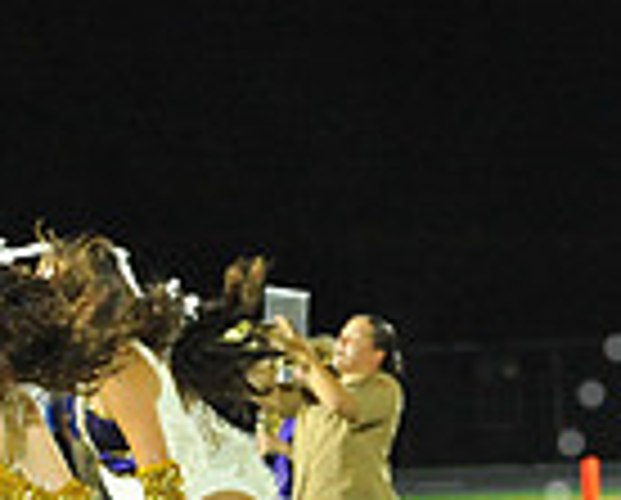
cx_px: 968
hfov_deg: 4.9
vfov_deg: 3.9
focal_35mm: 393
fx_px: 7238
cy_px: 572
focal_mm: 100
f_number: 5.6
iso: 5000
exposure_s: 1/250
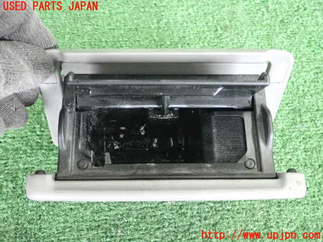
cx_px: 162
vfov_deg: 30.9
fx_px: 439
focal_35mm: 47
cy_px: 121
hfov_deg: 40.4
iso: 5000
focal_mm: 8.4
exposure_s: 1/125
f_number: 3.1
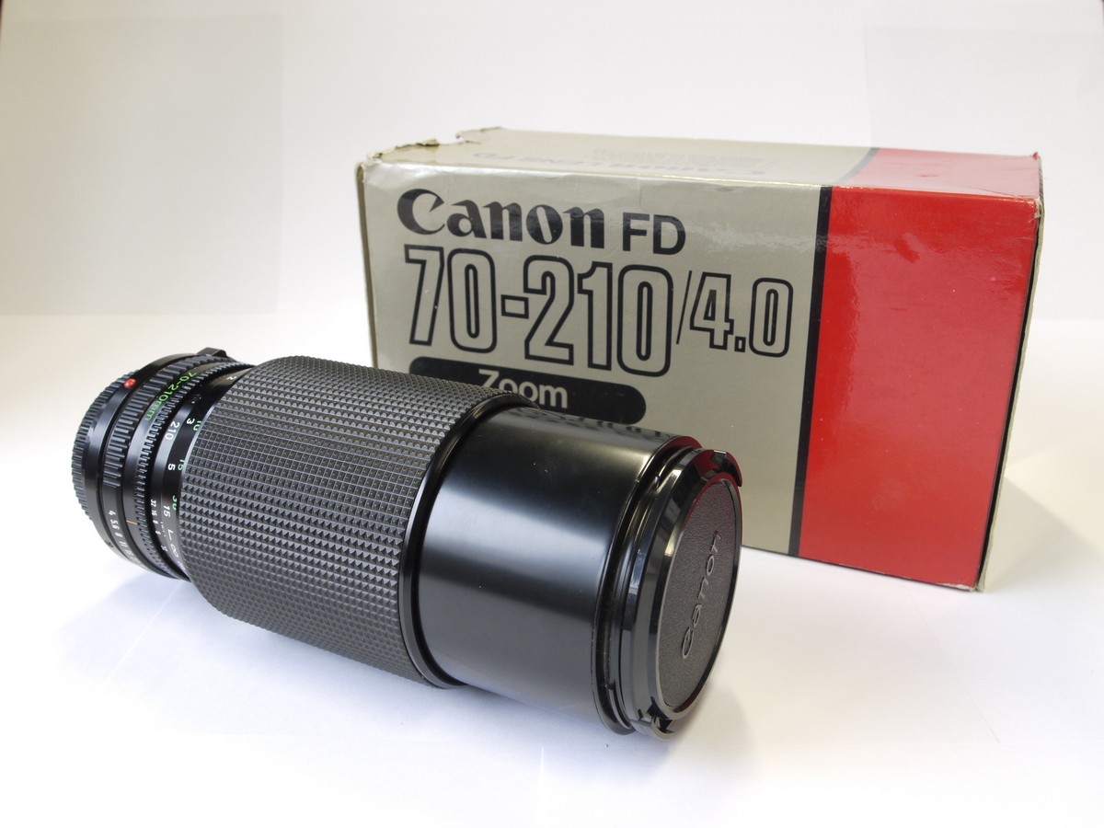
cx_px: 552
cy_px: 414
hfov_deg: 56.8
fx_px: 1021
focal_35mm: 32
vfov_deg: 44.2
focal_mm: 16
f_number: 8
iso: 400
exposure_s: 1/15
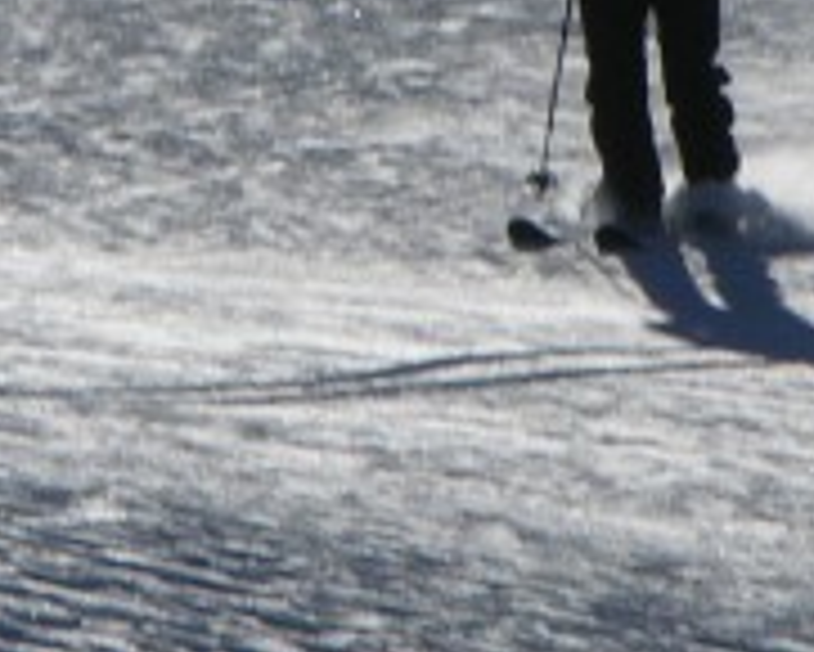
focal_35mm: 1549
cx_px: 630
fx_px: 37337
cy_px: -189
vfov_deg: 1.0
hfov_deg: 1.2
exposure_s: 1/725
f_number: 7.4
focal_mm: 71.2
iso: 50
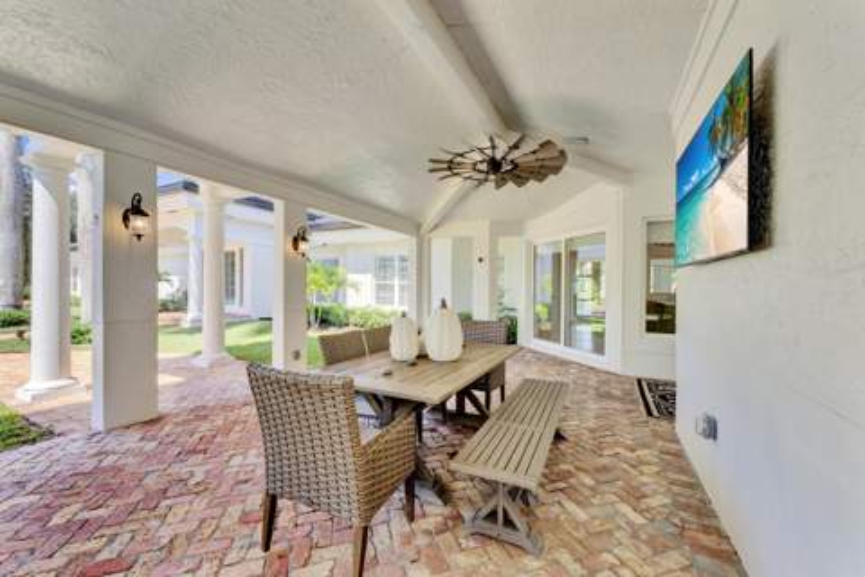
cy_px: 288
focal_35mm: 14
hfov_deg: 104.3
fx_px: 336
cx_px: 432
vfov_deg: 81.2
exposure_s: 1/100
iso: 320
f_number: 10
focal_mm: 14
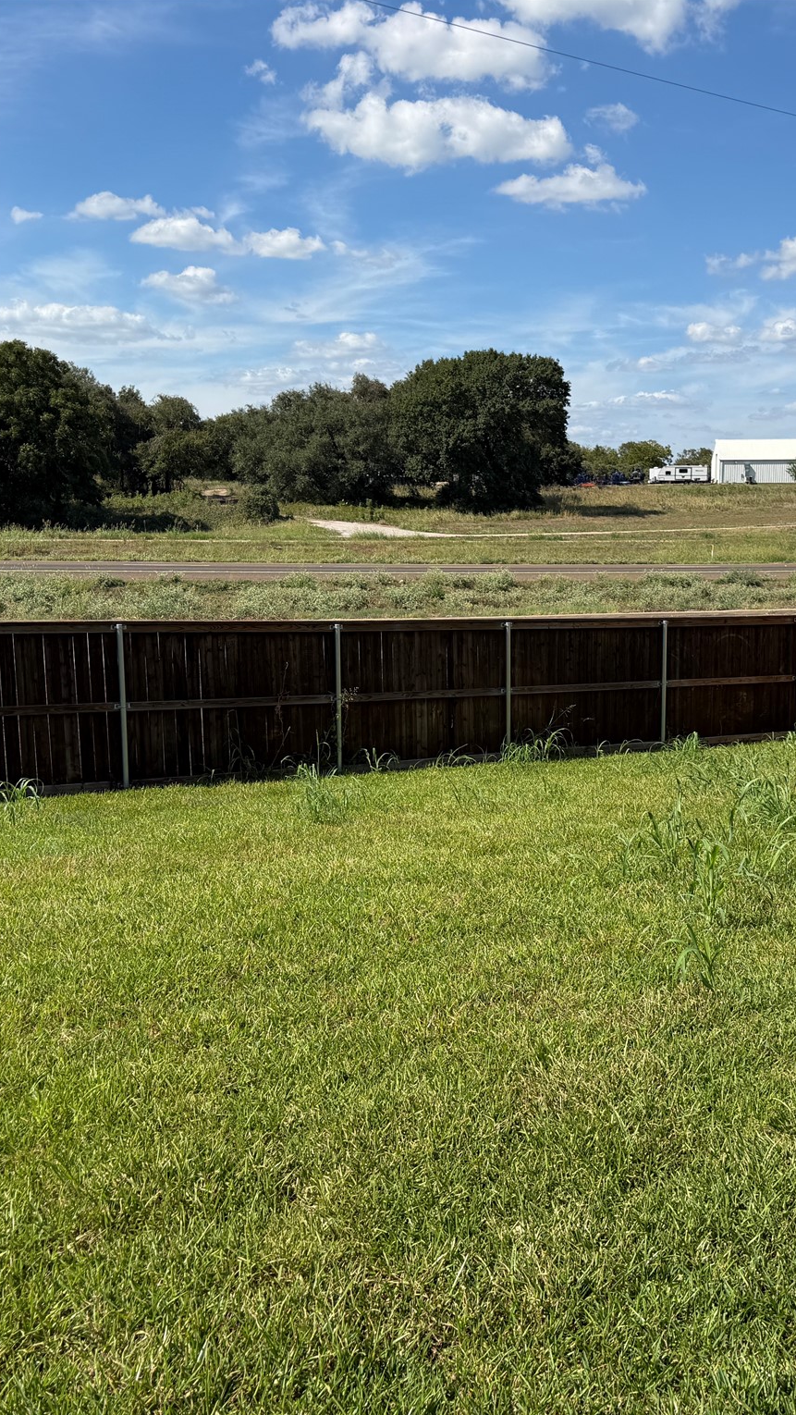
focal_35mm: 35
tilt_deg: -9.8
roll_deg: +0.0
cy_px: 706
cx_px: 548
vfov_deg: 56.6
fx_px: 1313
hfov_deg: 33.4
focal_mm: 6.76
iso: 80
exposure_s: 1/5319
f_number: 1.78
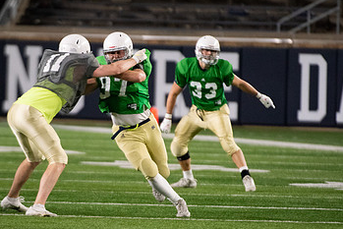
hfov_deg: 3.1
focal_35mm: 664
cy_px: 138
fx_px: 6329
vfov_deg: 2.1
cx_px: 127
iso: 5600
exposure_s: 1/500
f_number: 4.5
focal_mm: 400
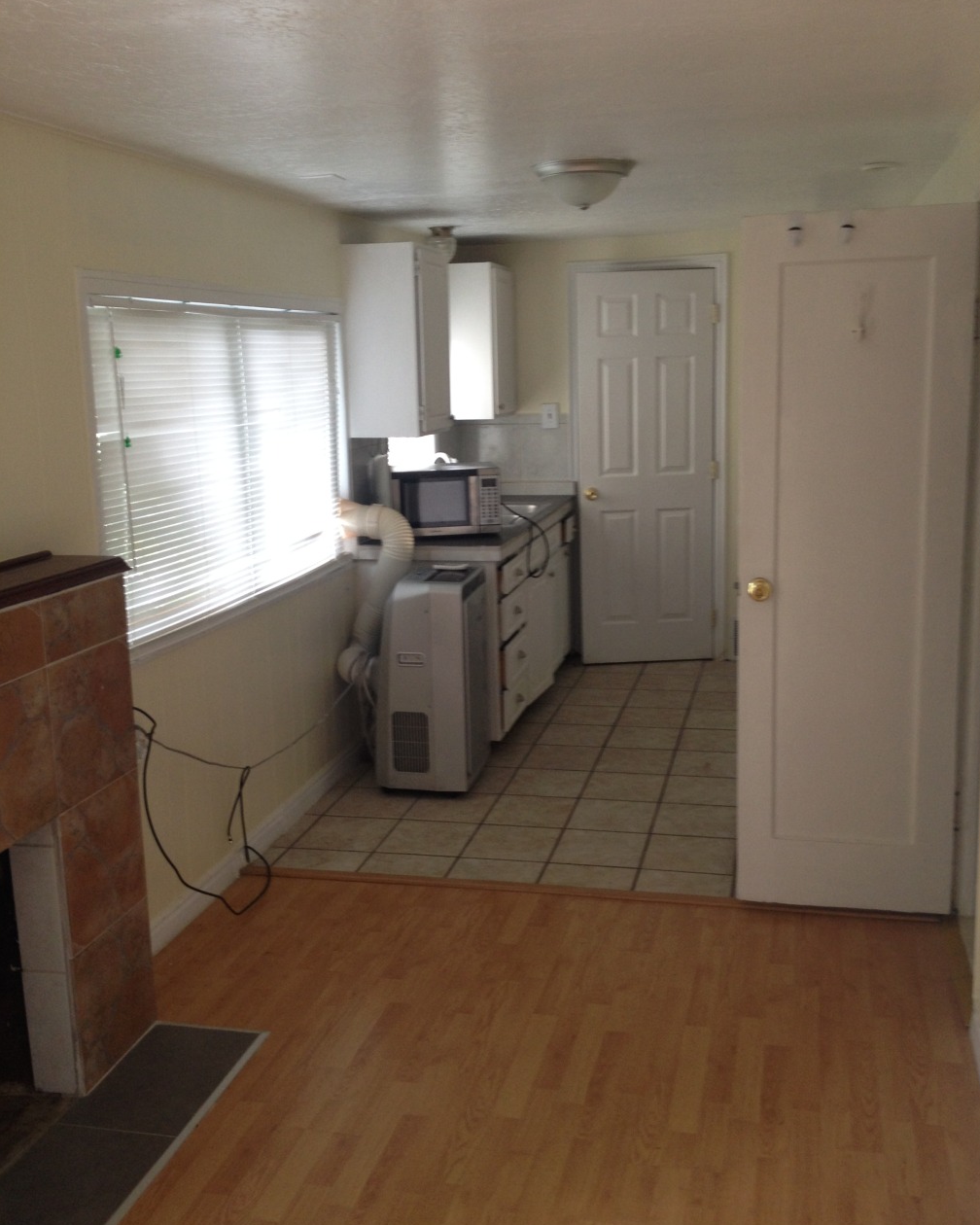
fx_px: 1341
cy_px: 594
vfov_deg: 49.1
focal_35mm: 37
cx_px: 497
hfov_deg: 40.1
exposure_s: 1/20
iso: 80
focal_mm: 4.28
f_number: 2.4
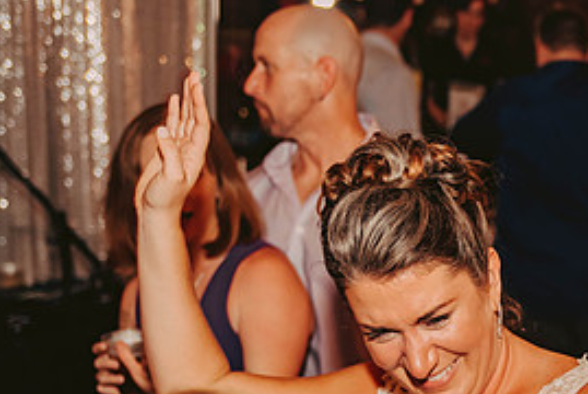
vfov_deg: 13.7
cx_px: 516
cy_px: 369
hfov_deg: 20.2
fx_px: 1619
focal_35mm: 99
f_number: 2.8
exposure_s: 1/160
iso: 1000
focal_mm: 46
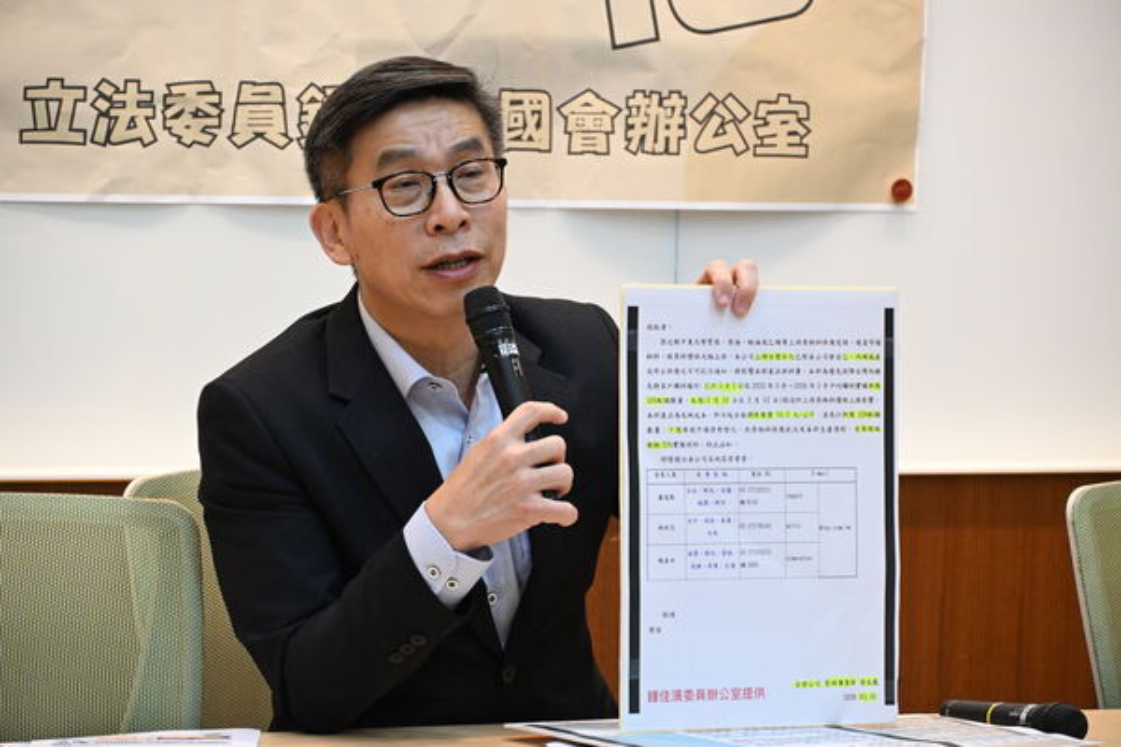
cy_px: 374
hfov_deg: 14.7
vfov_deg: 9.8
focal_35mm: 140
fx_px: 4344
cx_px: 560
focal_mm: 93
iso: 3600
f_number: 5.6
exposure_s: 1/160
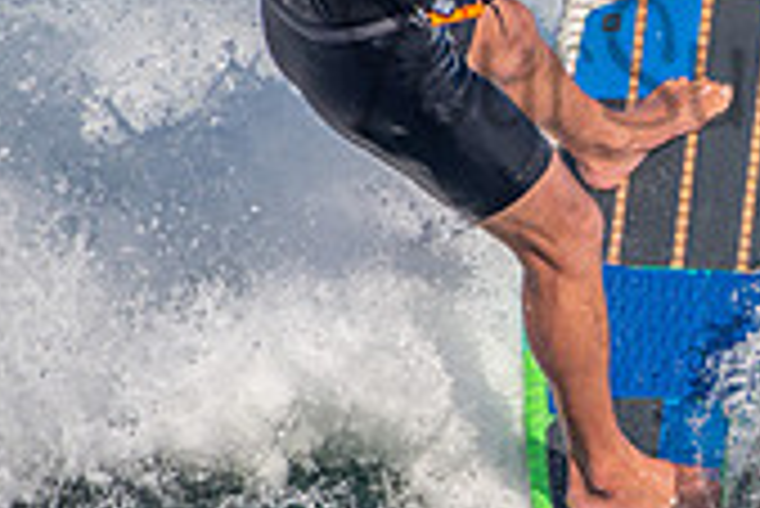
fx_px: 44434
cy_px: 219
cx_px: 957
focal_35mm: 2103
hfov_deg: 1.0
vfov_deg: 0.7
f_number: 5.6
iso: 125
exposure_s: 1/2500
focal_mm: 500
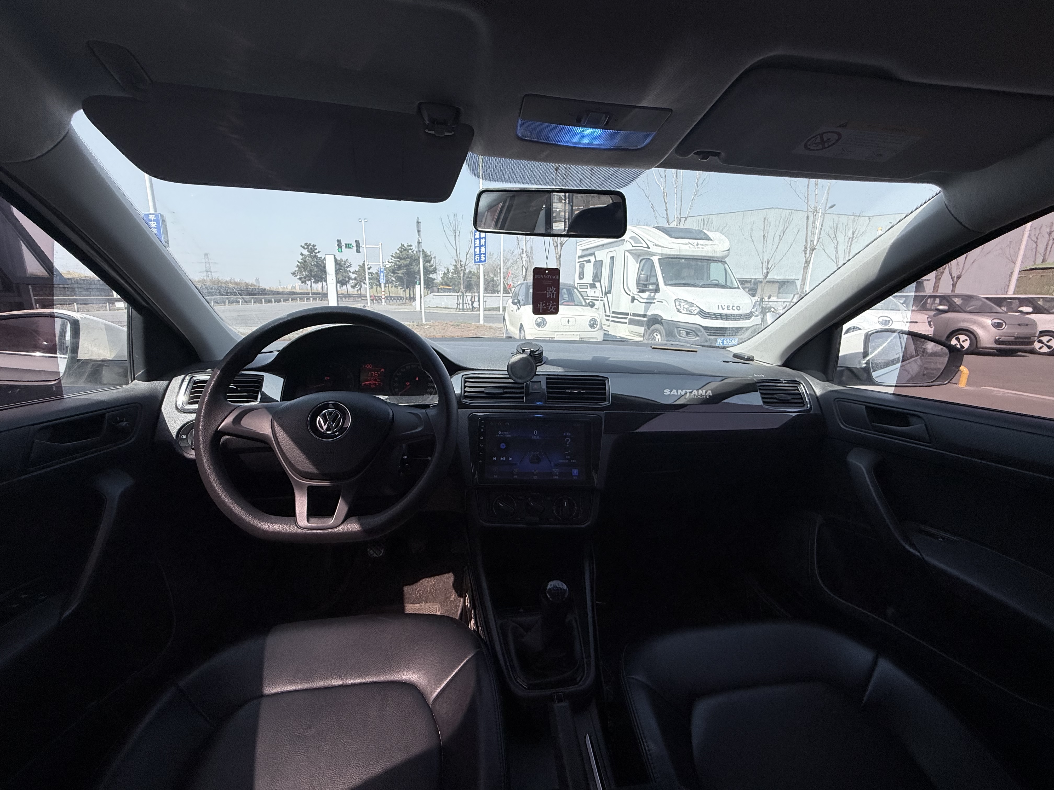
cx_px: 527
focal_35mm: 14
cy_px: 395
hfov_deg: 102.1
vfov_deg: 85.7
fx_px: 426
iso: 50
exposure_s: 1/1259
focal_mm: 2.22
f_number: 2.2
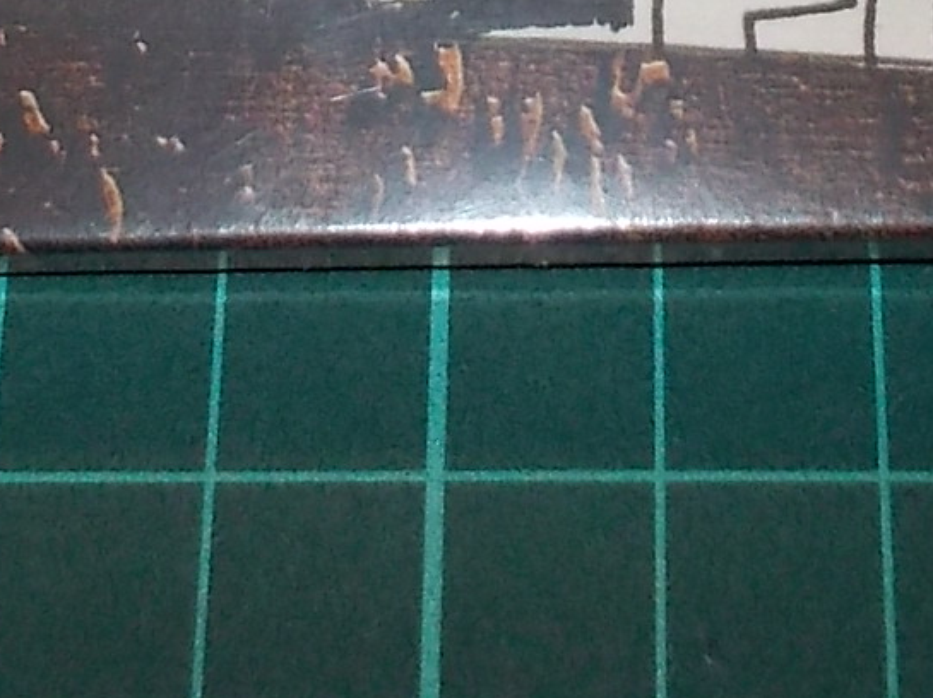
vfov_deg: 11.1
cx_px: 604
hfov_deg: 16.3
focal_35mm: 121
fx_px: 3259
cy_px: -695
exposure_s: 1/30
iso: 200
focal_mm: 4.1
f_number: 3.3
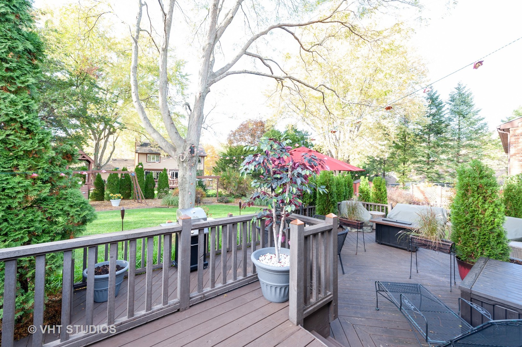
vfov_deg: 81.1
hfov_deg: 104.3
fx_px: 203
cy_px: 174
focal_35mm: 14
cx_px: 261
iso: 200
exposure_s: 1/13
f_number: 8
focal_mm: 14
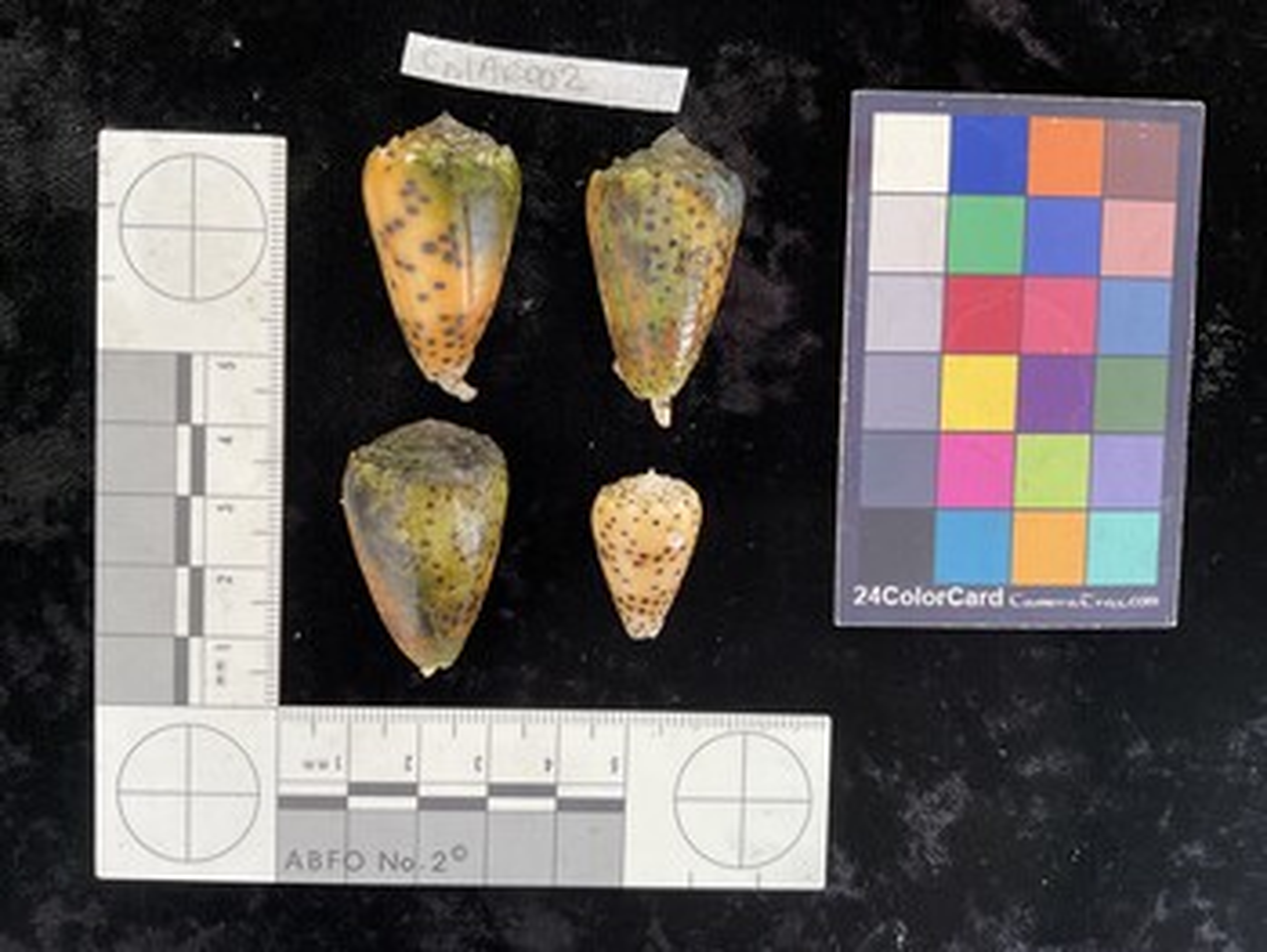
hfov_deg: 61.6
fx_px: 1062
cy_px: 476
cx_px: 634
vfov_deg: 48.3
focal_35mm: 29
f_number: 1.8
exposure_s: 1/60
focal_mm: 3
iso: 50
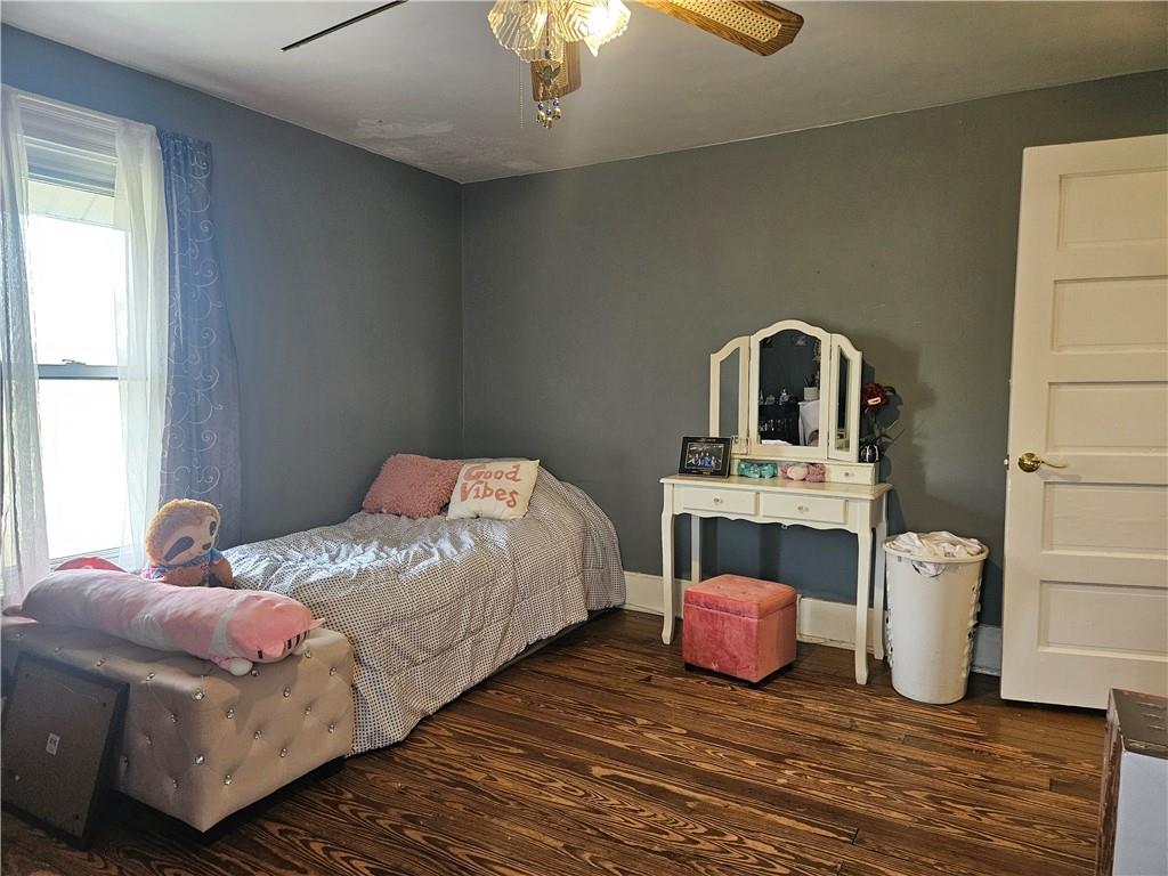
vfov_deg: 58.9
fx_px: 776
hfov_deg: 73.9
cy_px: 438
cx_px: 584
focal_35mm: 23
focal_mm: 5.4
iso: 500
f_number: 1.8
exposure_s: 1/120
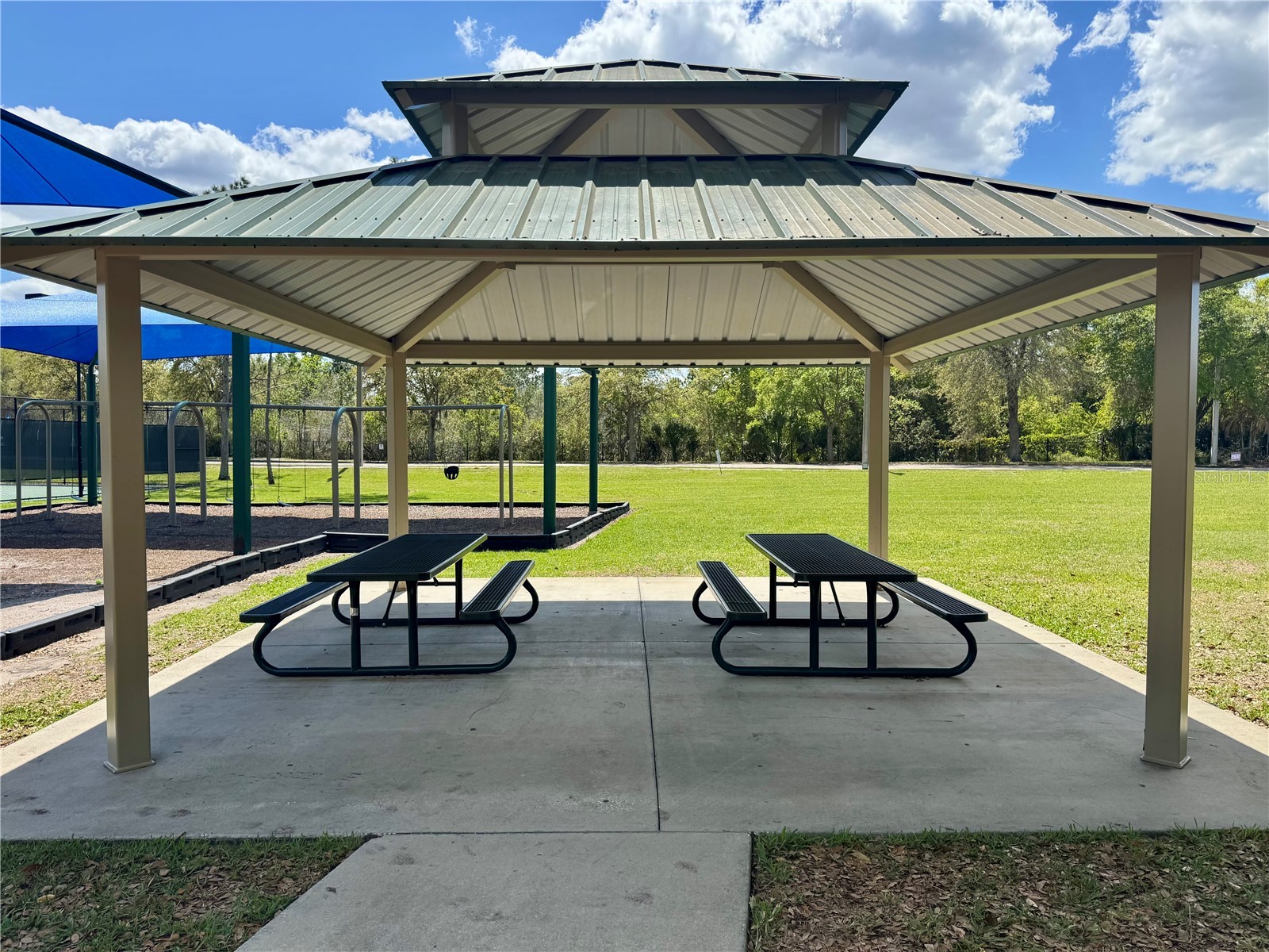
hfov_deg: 71.6
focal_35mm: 24
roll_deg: -1.1
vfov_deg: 56.8
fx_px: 880
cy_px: 476
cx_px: 634
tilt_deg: -3.7
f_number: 1.78
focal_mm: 6.76
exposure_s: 1/3413
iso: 80
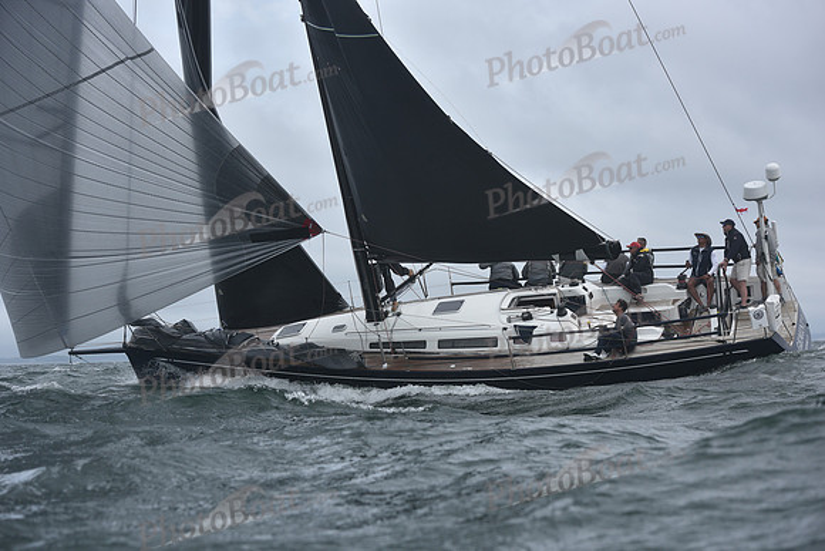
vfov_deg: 19.5
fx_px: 1604
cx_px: 412
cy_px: 276
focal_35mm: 70
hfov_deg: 28.8
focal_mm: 70
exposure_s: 1/1250
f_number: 5
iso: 200
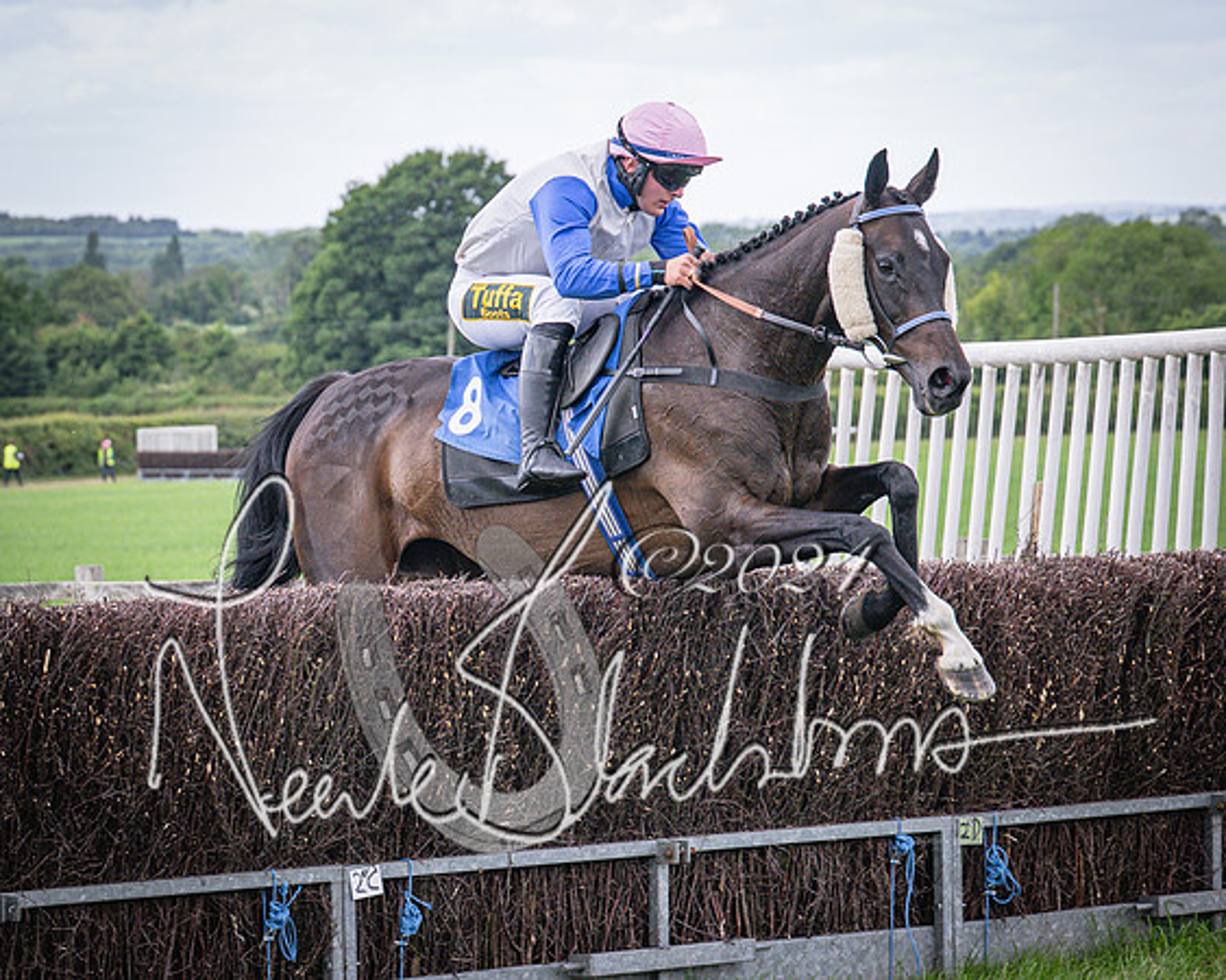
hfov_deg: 11.8
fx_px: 5907
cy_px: 490
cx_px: 505
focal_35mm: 163
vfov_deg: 9.5
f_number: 4
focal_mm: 74
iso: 400
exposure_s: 1/1600
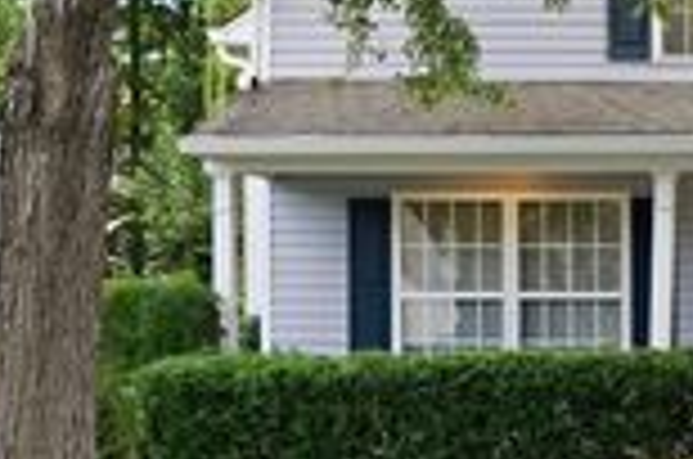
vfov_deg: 12.9
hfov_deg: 17.8
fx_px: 1998
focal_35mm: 104
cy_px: -2
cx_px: 1004
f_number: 4
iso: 125
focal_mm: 32
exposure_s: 1/160
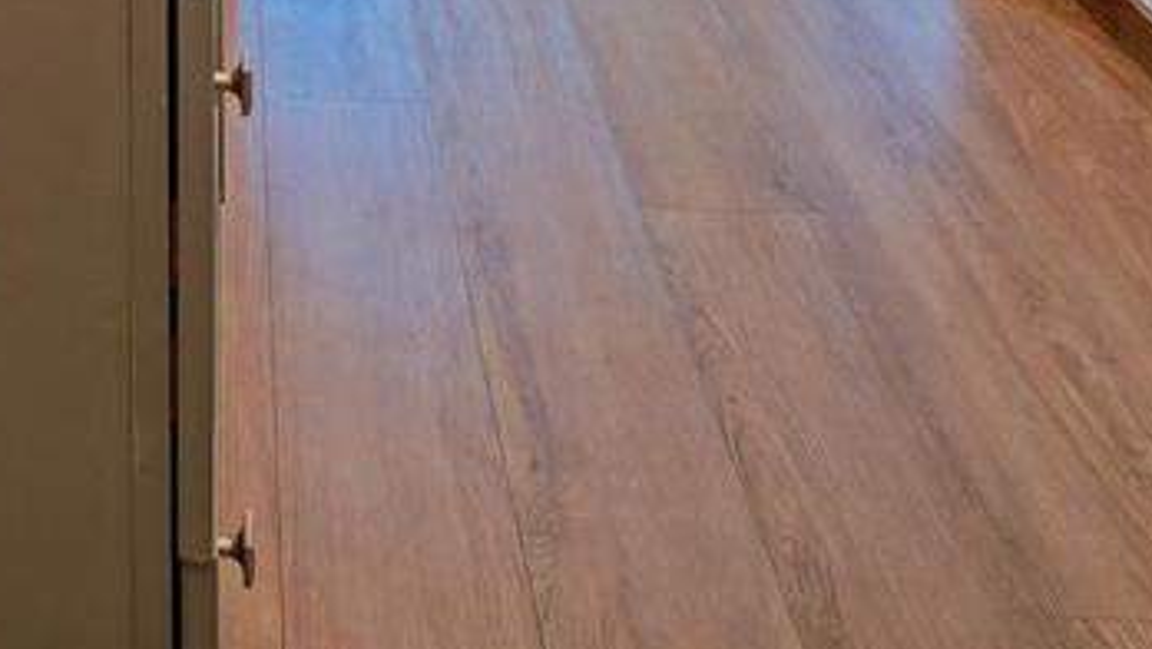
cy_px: -864
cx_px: 113
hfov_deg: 30.9
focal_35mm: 65
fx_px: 1986
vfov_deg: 13.8
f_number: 2.8
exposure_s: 1/30
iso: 160
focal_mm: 10
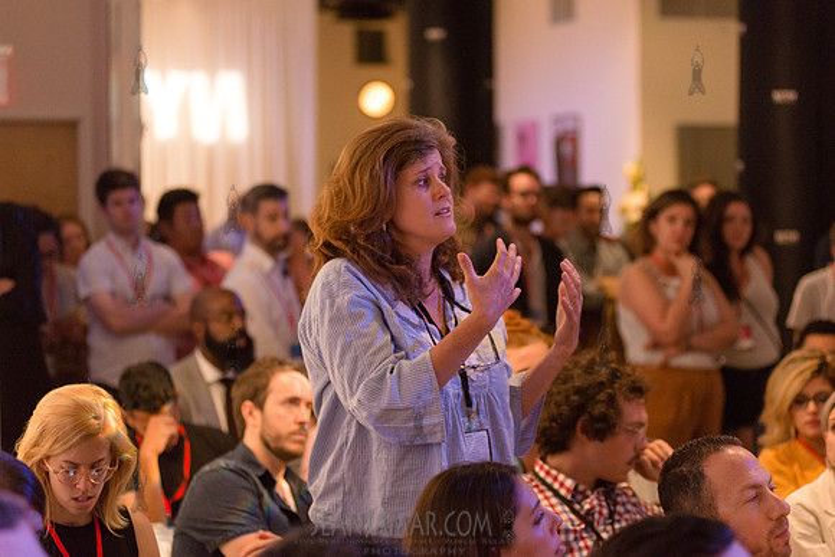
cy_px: 278
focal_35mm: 86
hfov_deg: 23.6
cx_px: 418
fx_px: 1995
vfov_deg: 15.9
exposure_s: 1/200
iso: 4000
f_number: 2.8
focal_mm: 86
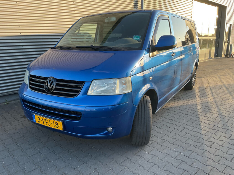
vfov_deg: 48.2
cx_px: 117
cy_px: 88
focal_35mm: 29
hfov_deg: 61.7
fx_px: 196
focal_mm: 3
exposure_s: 1/120
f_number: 1.8
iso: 16
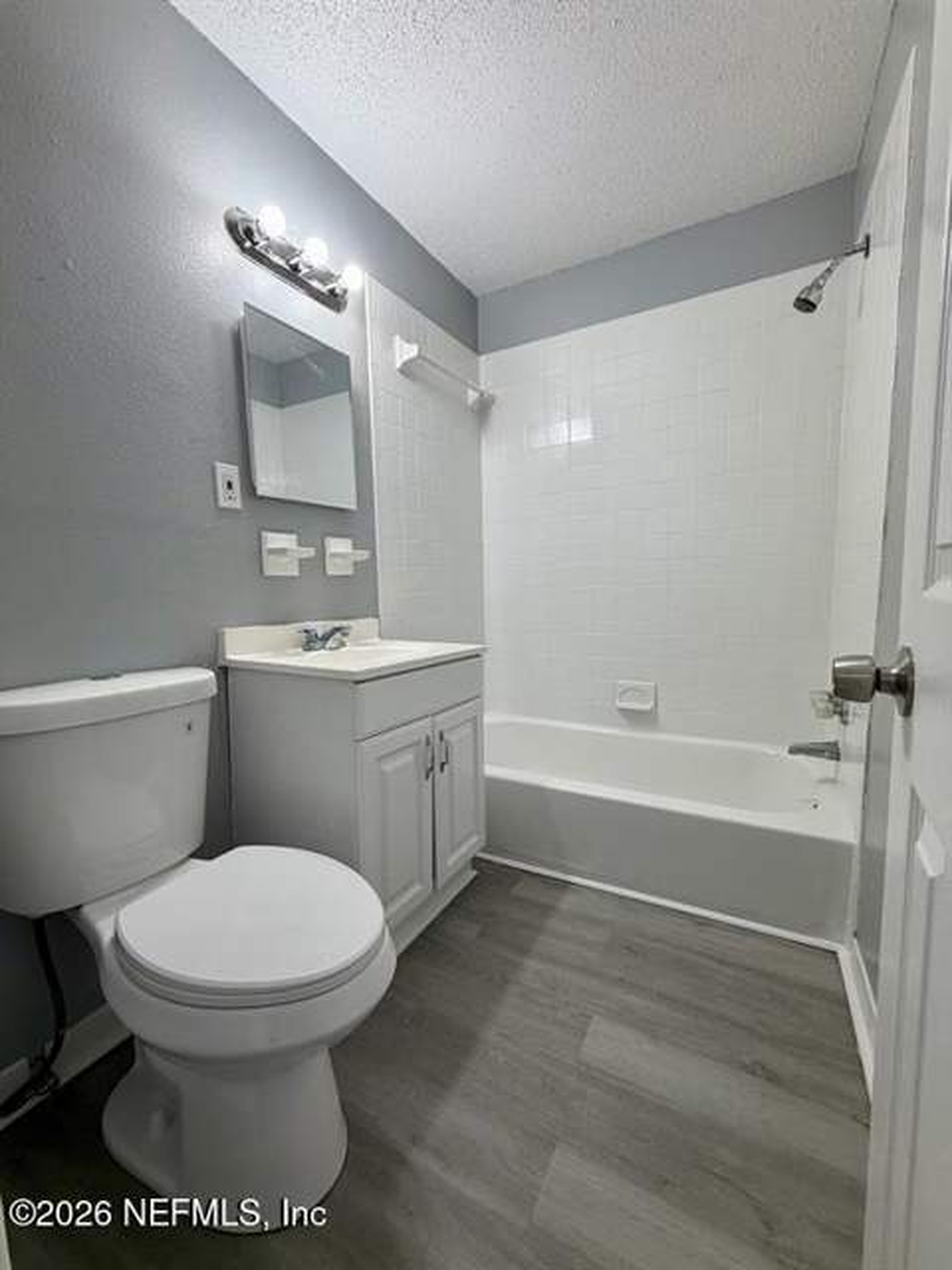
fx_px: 513
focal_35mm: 14
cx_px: 476
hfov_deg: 85.7
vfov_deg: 102.1
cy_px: 635
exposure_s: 1/120
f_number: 2.2
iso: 160
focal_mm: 2.22
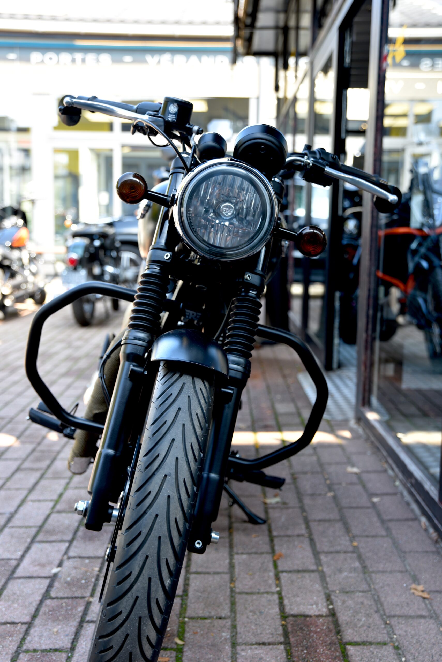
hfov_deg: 30.5
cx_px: 221
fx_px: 810
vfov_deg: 44.5
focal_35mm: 44
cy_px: 331
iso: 100
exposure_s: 1/60
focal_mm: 44
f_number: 3.5
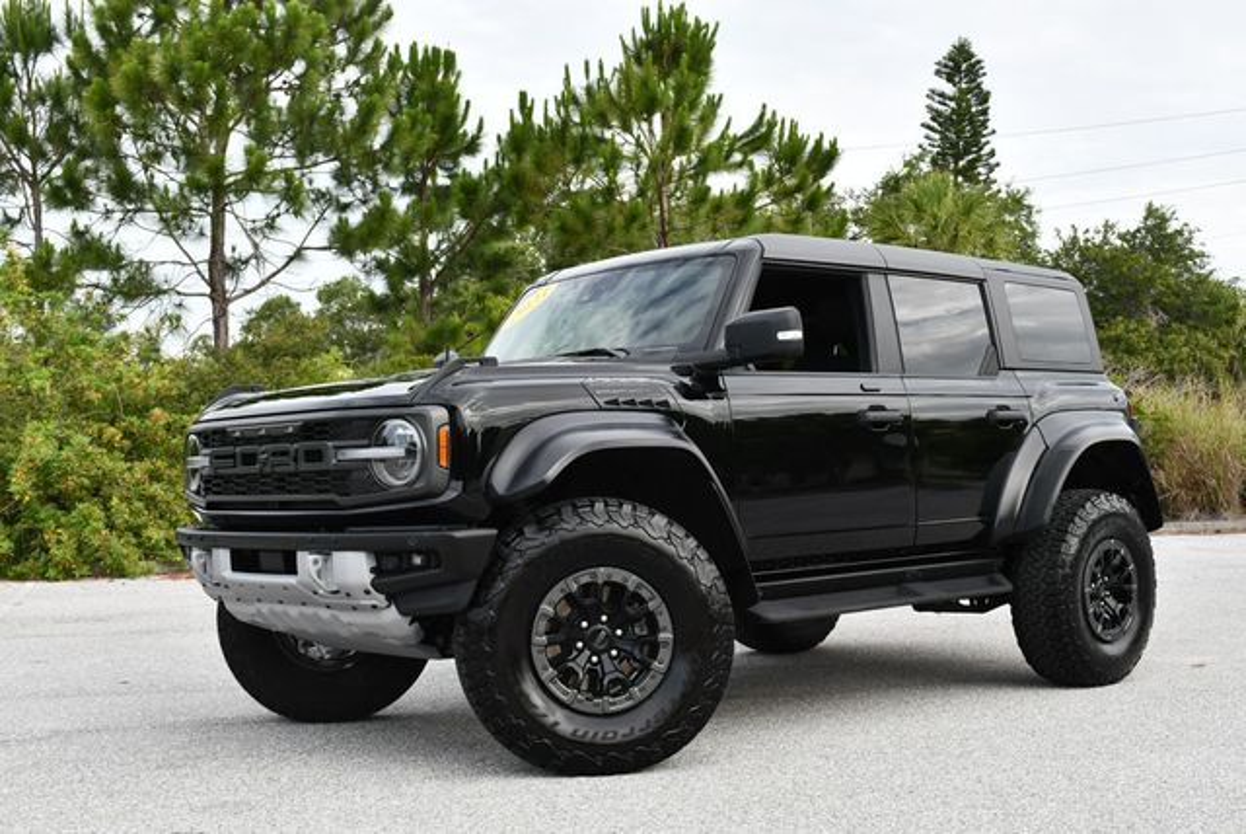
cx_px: 623
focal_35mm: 44
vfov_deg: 30.6
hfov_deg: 44.5
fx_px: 1524
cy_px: 417
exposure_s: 1/250
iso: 200
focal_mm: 22
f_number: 7.1
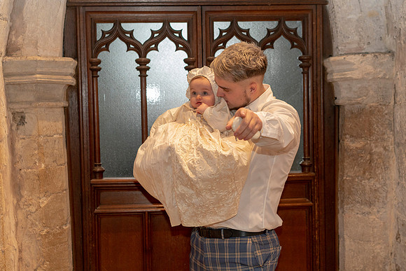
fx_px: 620
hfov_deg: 36.2
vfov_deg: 24.6
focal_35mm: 55
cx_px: 203
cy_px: 136
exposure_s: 1/160
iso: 2500
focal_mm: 55
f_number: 4
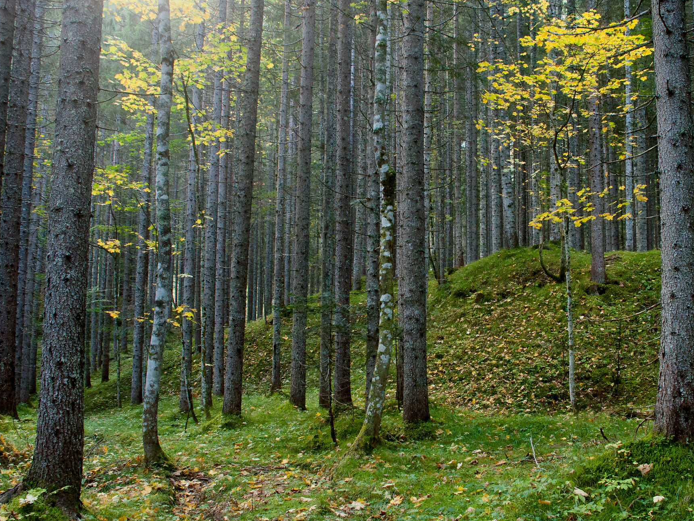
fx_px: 802
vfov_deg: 36.0
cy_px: 268
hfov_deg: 46.3
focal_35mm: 40
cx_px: 444
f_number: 13
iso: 320
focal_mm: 20
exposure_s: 1/13
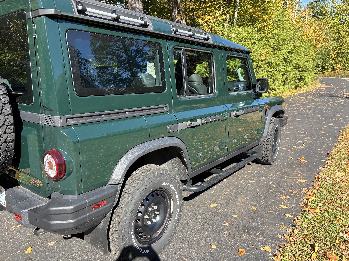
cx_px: 174
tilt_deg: -11.8
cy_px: 130
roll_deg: +4.4
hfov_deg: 67.3
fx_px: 262
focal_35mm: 26
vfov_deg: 53.1
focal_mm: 5.96
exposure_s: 1/861
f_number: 1.6
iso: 50
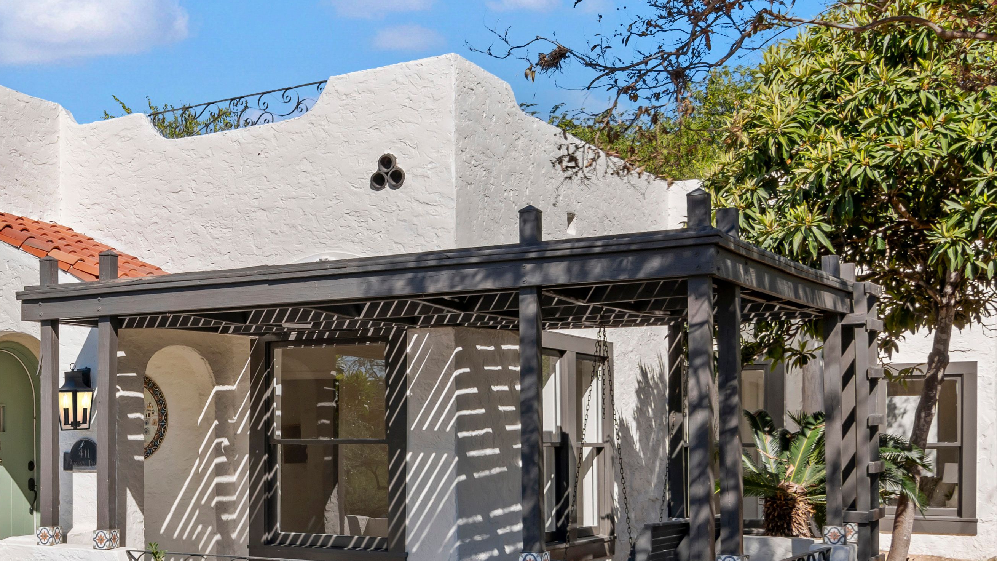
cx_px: 129
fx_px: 1295
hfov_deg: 39.5
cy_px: 448
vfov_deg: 24.1
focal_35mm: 49
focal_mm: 15
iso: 100
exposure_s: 1/125
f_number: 10
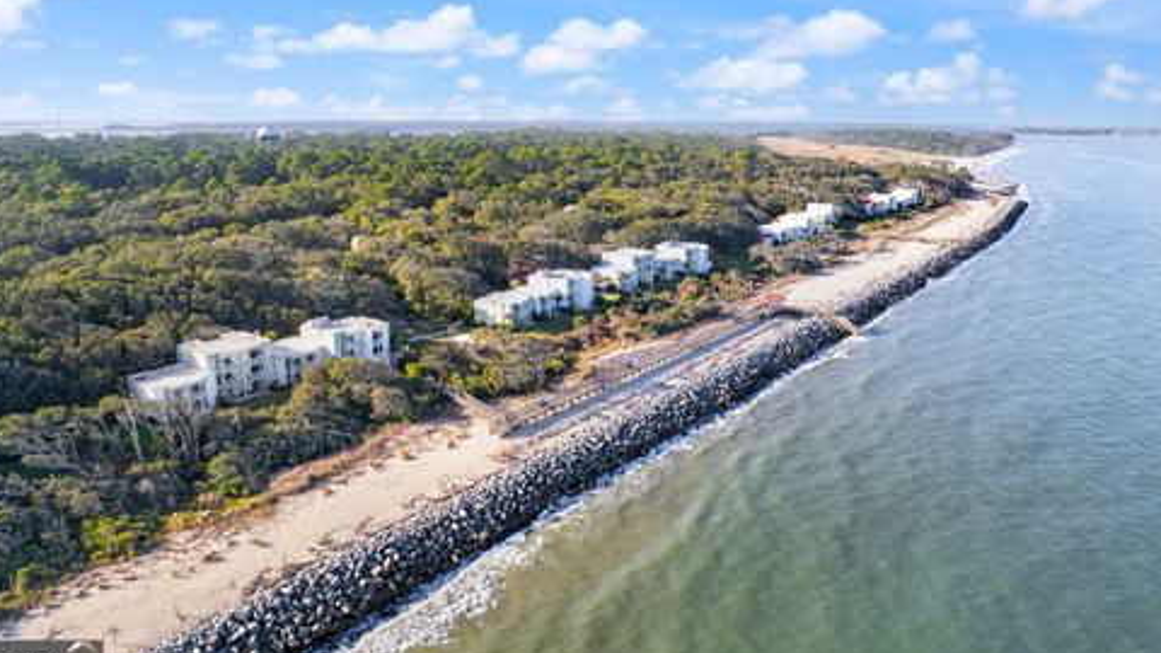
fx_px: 739
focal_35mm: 24
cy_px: 277
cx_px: 588
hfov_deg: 76.3
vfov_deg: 47.5
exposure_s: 1/1000
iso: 100
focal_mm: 8.38
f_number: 2.8
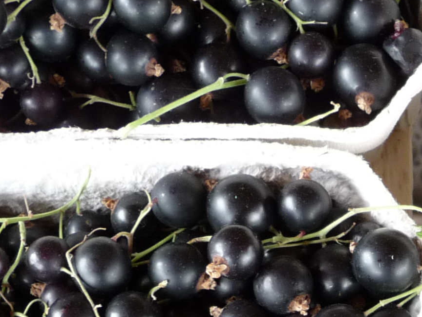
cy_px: 462
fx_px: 1365
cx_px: 468
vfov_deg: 12.6
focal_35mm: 112
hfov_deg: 17.0
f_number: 3.3
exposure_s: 1/30
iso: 125
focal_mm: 4.7
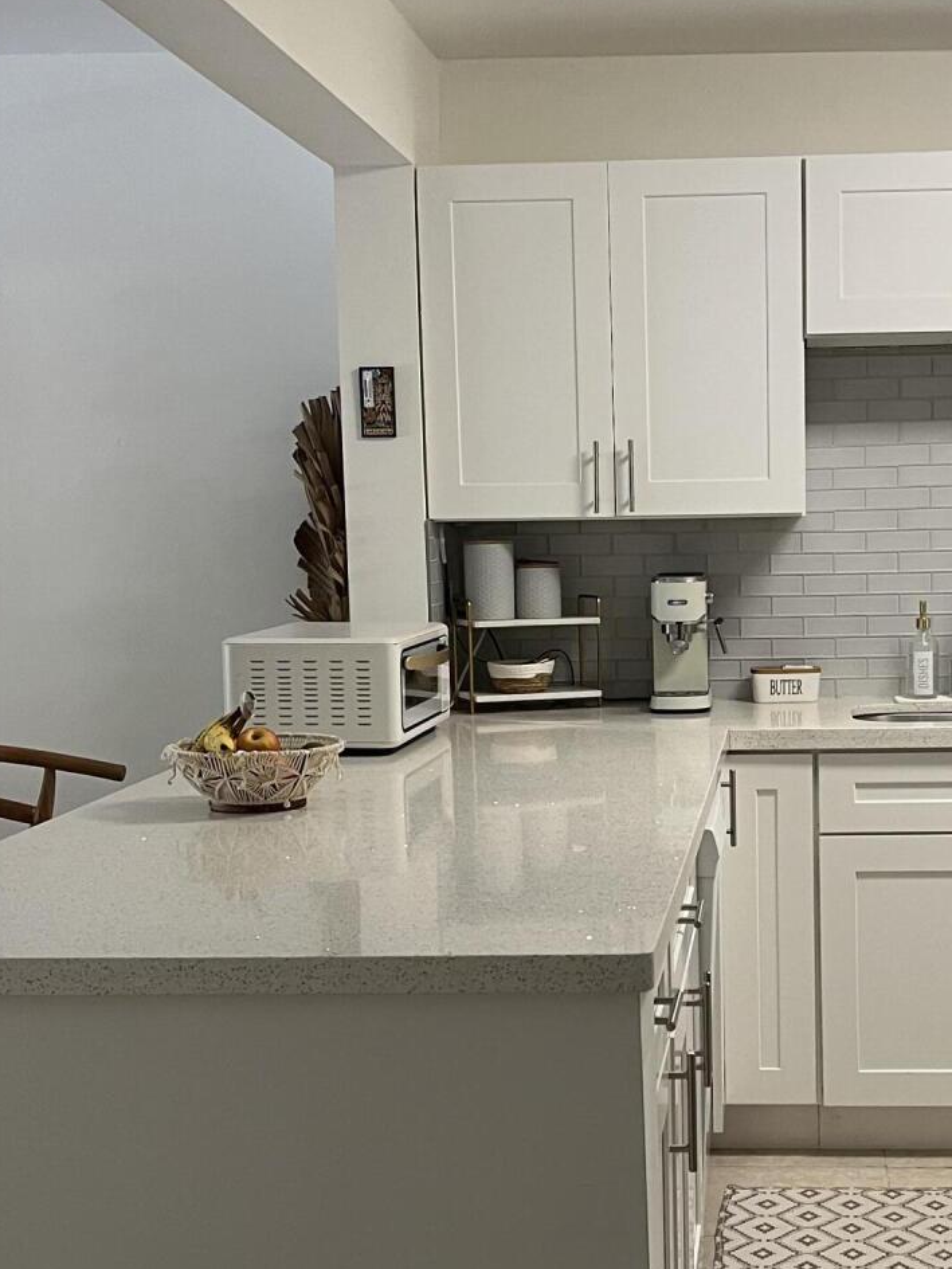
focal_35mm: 55
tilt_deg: -6.3
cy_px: 726
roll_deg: +1.6
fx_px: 2016
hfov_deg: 26.3
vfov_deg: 34.9
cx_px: 692
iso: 80
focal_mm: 5.1
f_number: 1.6
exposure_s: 1/60
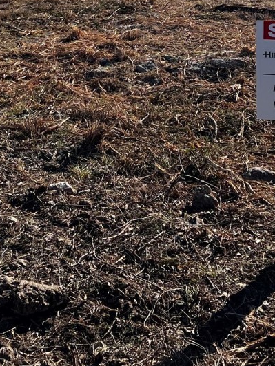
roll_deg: +2.9
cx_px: 191
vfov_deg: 24.3
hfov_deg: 19.6
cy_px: -34
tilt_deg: -4.6
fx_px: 794
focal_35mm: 75
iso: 50
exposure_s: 1/6211
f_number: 1.5
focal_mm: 5.7
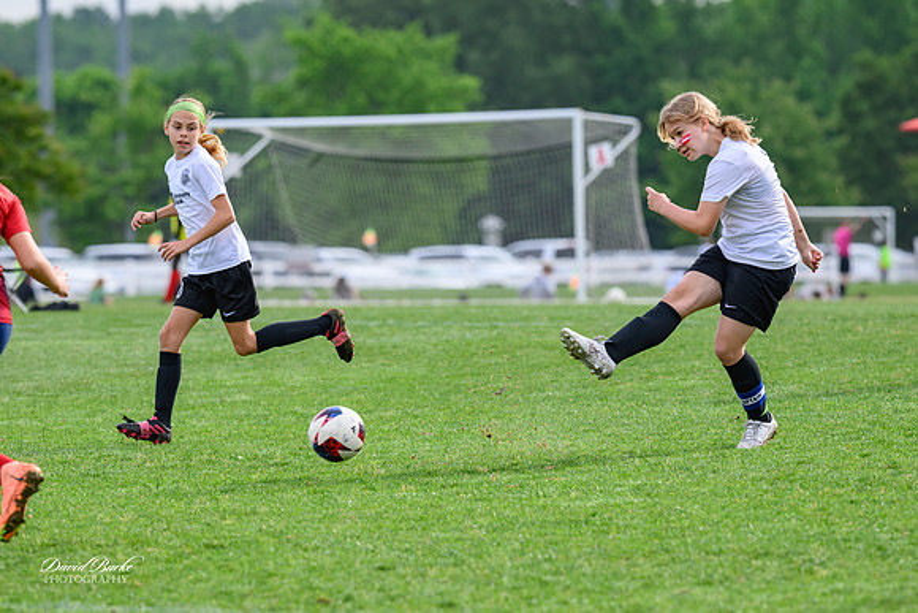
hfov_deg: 6.0
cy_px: 317
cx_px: 438
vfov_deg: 4.0
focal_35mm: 343
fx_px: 8738
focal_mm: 290
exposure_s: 1/1250
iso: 1000
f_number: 6
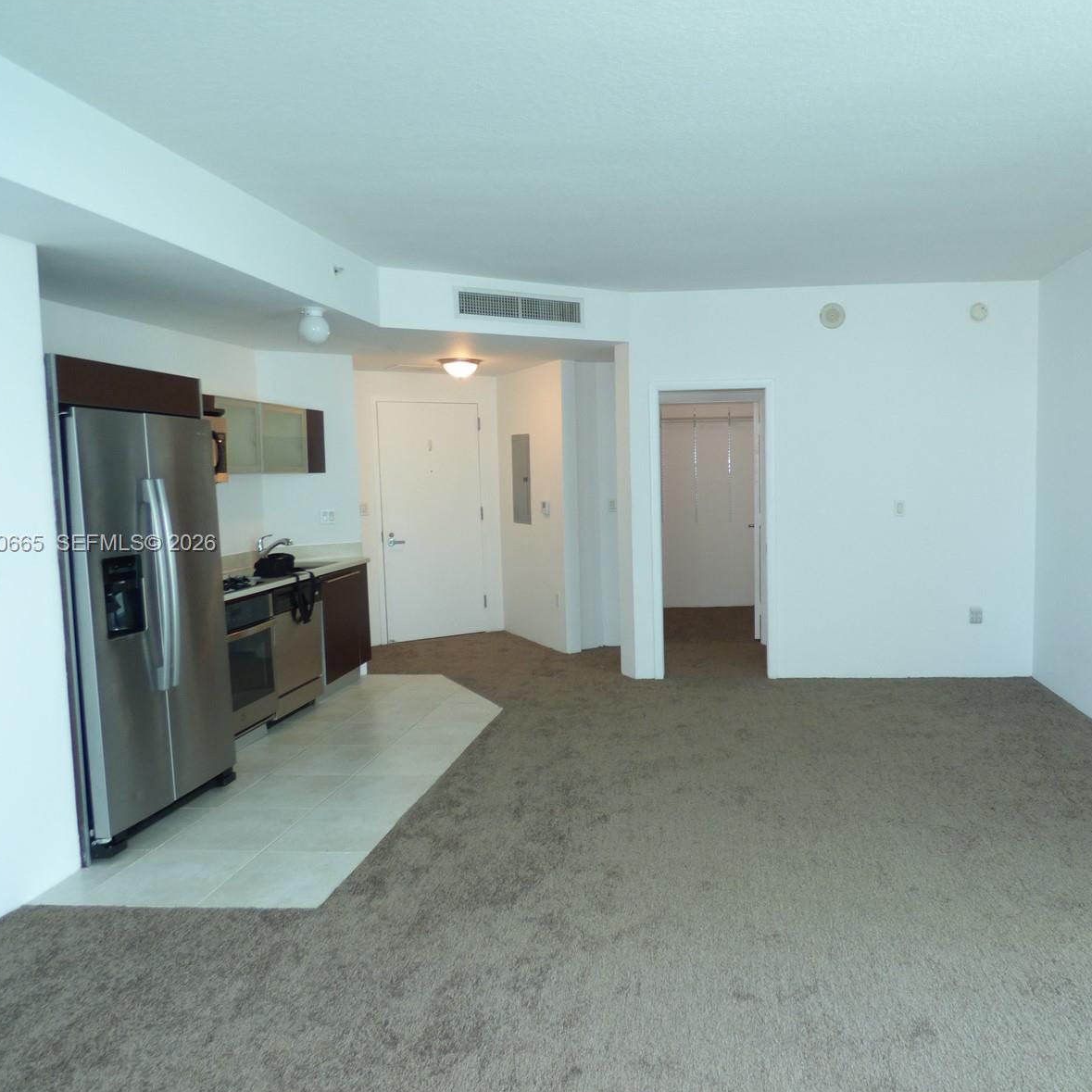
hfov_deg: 64.3
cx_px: 669
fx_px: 857
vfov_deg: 65.0
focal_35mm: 24
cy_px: 545
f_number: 2.8
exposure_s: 1/40
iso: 100
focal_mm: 3.58
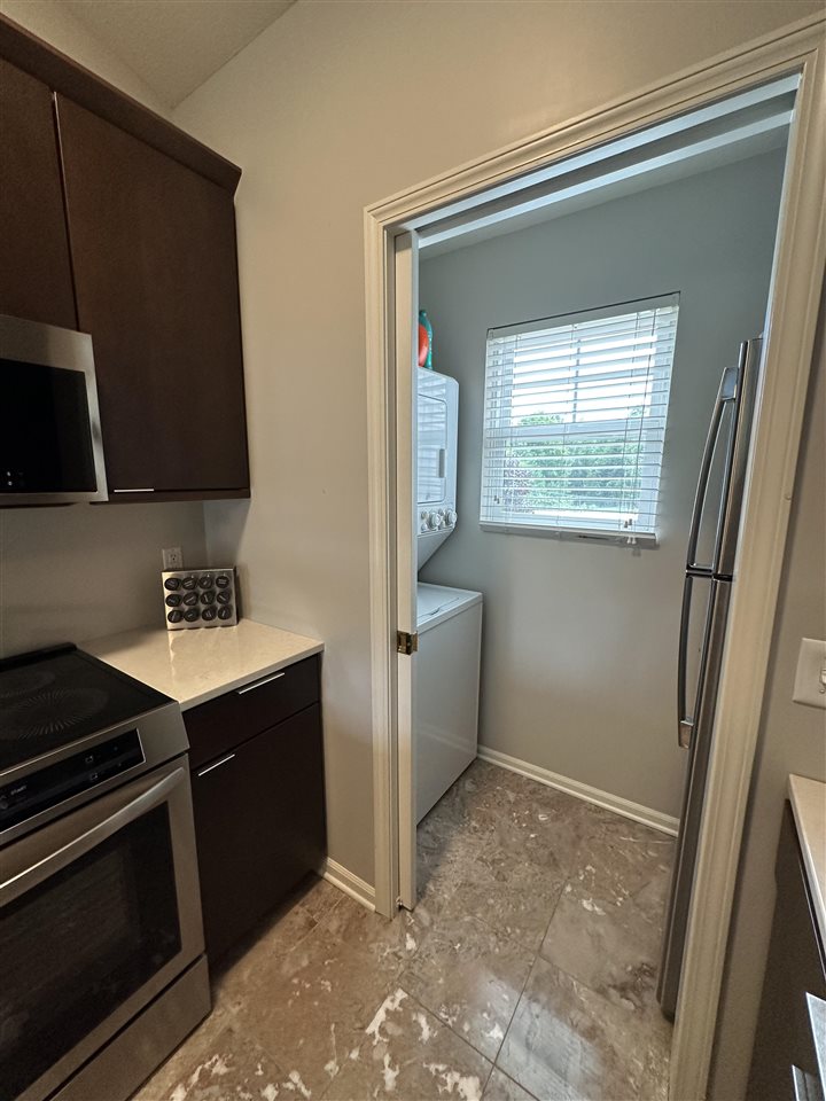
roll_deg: +1.7
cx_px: 413
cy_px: 550
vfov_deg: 102.1
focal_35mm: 14
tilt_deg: -6.7
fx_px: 445
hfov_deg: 85.7
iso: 200
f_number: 2.2
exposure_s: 1/120
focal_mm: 2.22
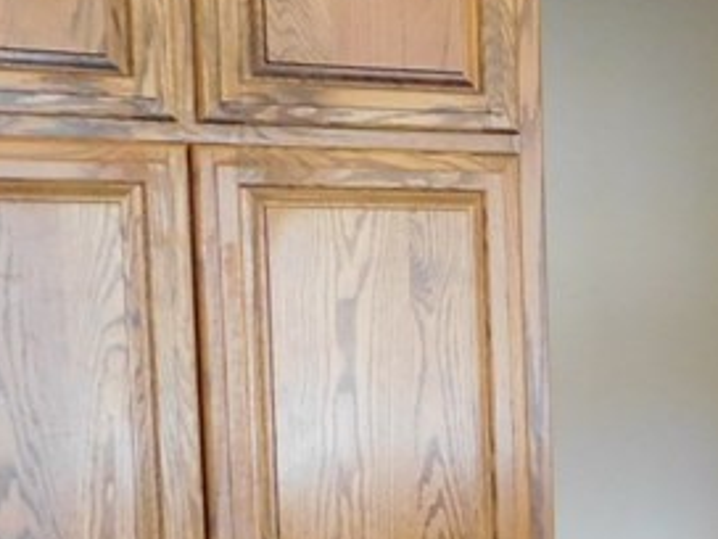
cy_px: 468
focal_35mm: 94
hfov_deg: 18.1
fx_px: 1950
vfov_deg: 15.6
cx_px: 1132
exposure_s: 1/30
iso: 280
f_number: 3.4
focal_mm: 4.5
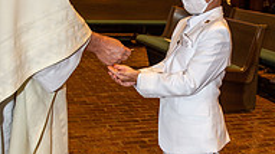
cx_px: 179
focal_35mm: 69
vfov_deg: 17.4
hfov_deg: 30.4
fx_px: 503
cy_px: 69
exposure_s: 1/125
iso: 1600
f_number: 5
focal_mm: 28
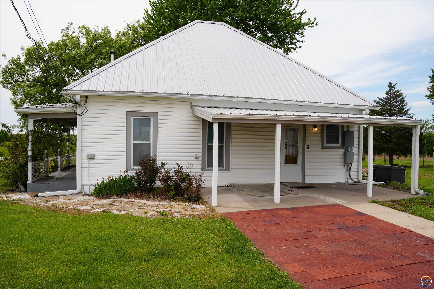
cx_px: 217
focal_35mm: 27
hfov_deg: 67.4
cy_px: 144
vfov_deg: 47.9
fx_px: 325
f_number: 10
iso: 100
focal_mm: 18
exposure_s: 1/160
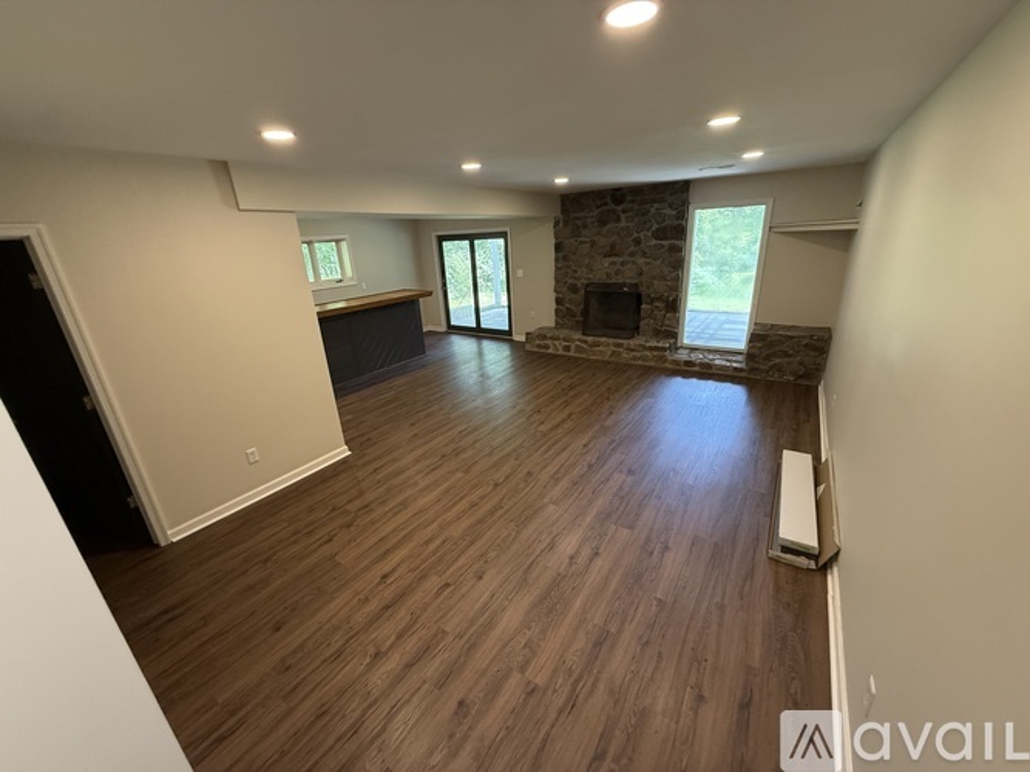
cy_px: 386
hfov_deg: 102.1
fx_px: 416
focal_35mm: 14
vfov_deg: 85.7
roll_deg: +2.7
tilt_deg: -20.0
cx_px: 515
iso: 320
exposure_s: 1/99
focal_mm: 2.22
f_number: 2.2
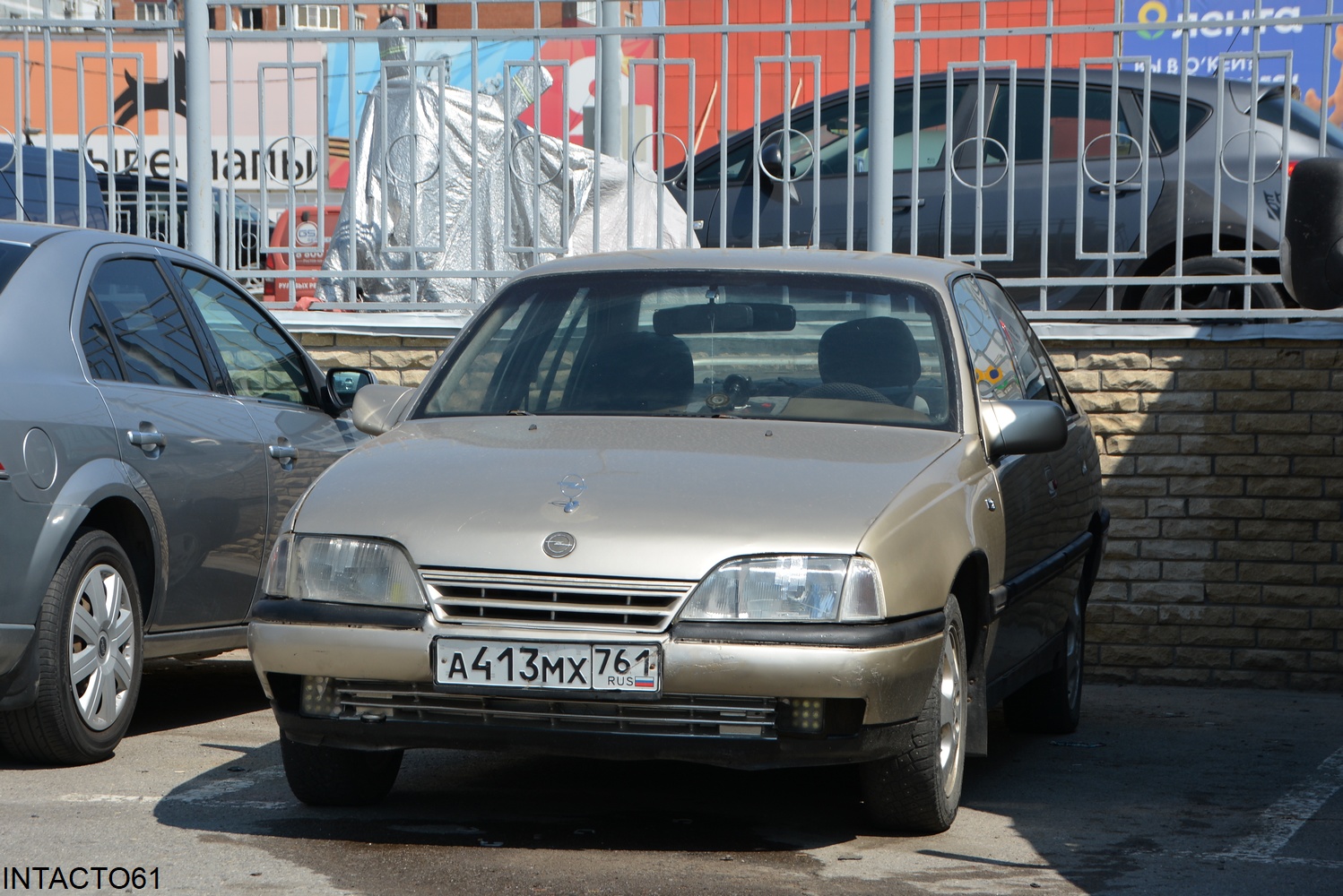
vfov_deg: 14.7
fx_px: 3471
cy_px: 448
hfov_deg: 21.9
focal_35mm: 93
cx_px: 672
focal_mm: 62
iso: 125
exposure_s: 1/250
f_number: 8
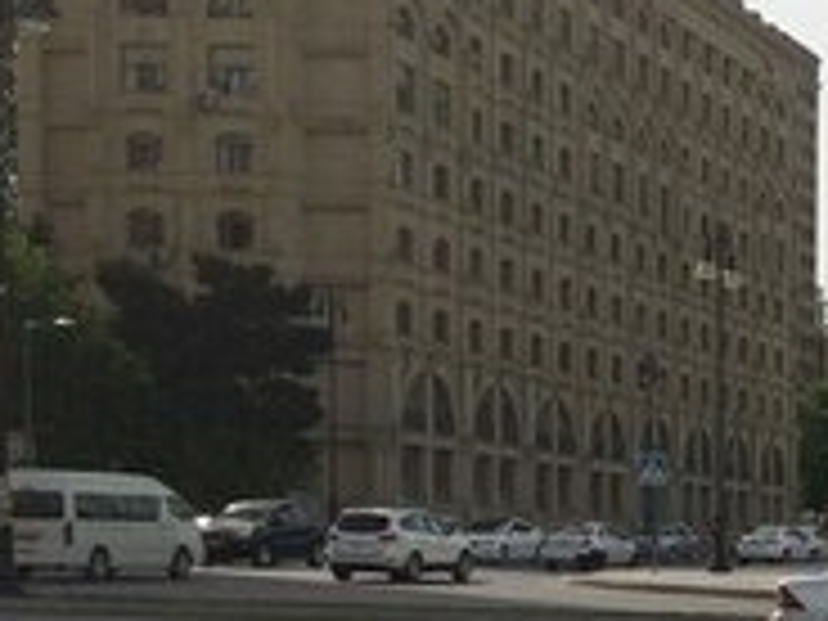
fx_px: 2488
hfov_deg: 16.6
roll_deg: -1.9
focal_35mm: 104
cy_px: 772
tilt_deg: -4.2
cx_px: 1359
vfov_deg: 13.8
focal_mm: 4.15
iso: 32
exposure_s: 1/3731
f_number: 2.2
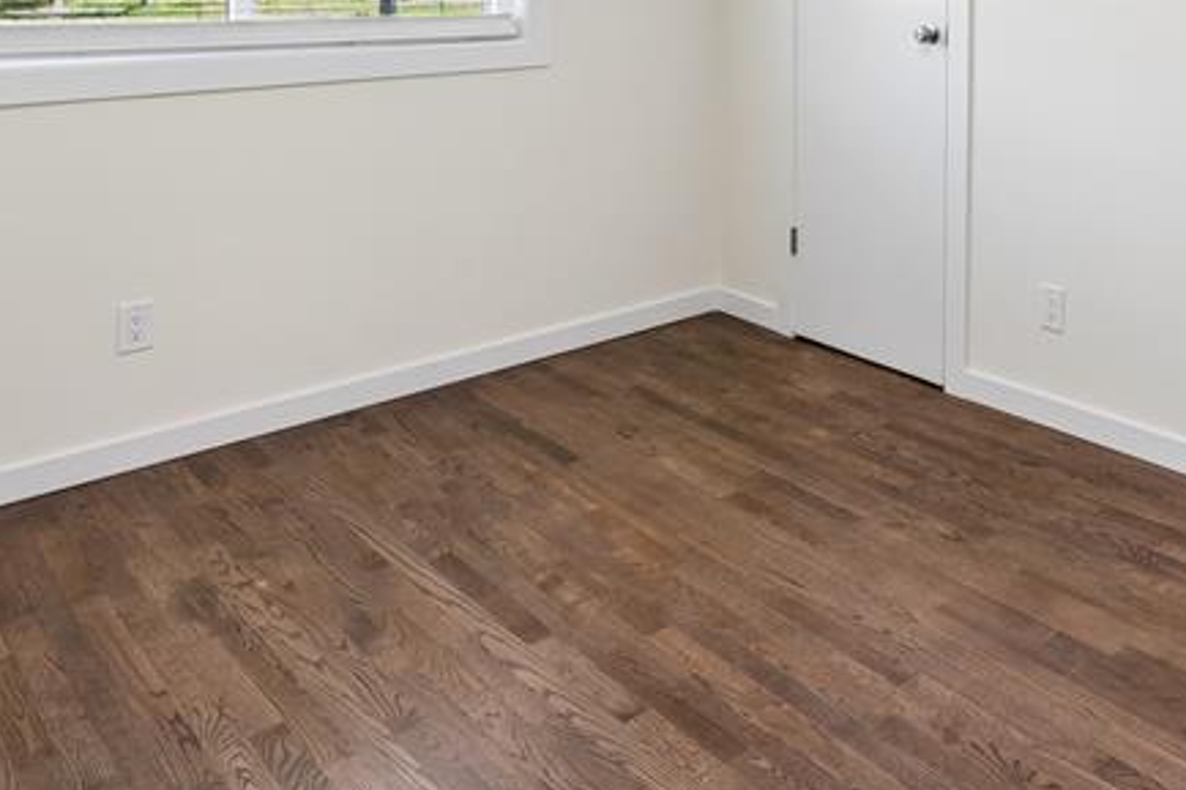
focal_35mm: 33
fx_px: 1087
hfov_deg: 54.0
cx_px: 918
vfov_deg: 35.8
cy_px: -14
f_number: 13
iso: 400
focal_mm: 14
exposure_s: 1/5
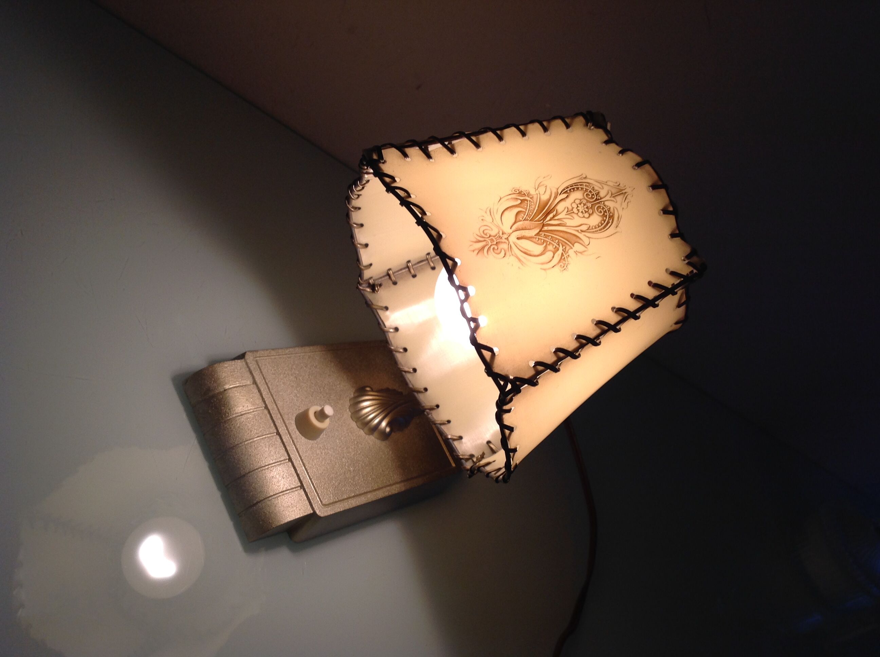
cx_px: 440
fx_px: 888
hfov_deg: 52.7
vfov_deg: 40.6
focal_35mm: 35
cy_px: 328
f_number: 2.4
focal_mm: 4.28
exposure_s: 1/100
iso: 50
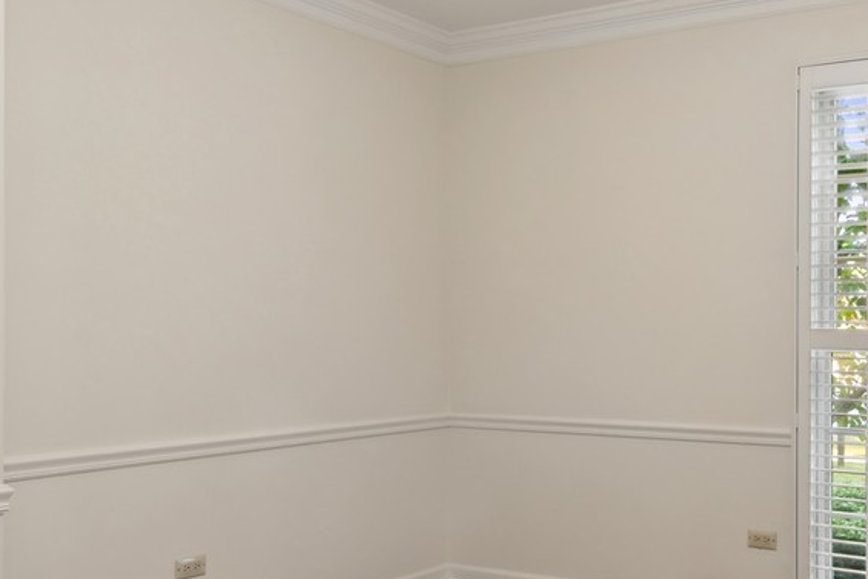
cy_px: 346
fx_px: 1037
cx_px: 650
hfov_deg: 44.0
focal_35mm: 43
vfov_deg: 31.1
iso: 200
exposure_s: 1/8
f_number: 9.5
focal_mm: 15
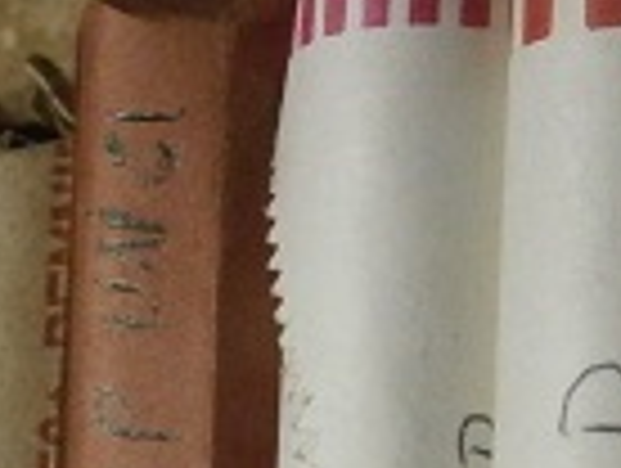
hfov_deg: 12.9
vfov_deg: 9.5
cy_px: 637
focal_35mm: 153
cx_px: 400
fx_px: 2750
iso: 800
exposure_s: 1/160
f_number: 3.4
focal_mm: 8.3
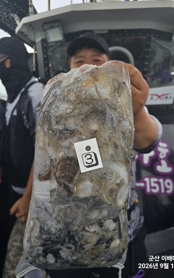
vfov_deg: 72.5
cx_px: 90
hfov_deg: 49.3
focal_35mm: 25
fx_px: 190
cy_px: 141
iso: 12
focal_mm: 6.3
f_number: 1.7
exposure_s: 1/180
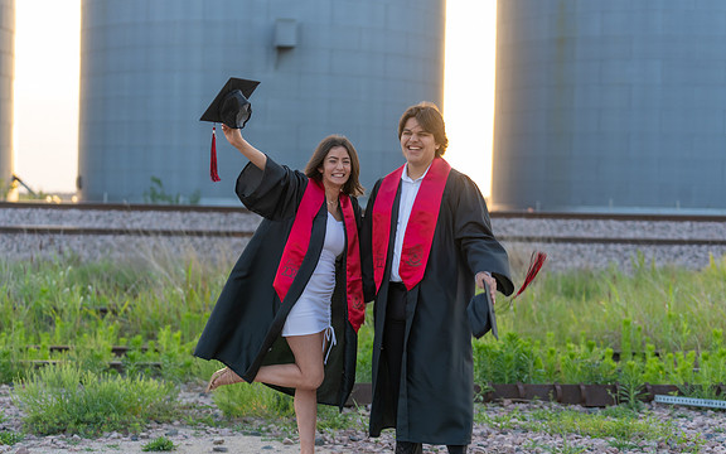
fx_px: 1524
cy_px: 233
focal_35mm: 77
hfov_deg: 26.8
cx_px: 364
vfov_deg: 16.9
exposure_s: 1/250
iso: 160
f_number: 2.8
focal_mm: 75
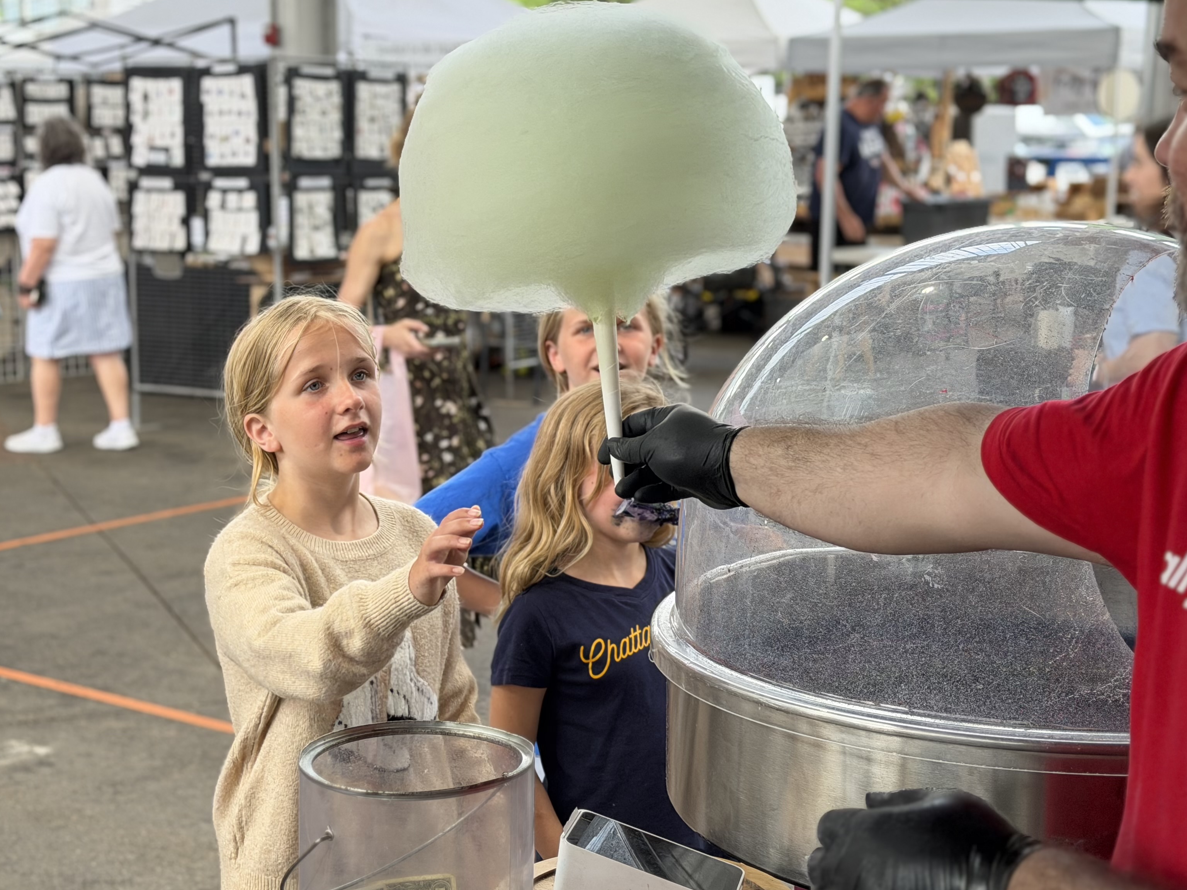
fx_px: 2160
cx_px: 550
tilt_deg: -8.9
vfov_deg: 23.3
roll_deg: +0.6
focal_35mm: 63
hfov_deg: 30.7
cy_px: 432
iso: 64
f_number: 1.78
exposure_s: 1/177
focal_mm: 6.76
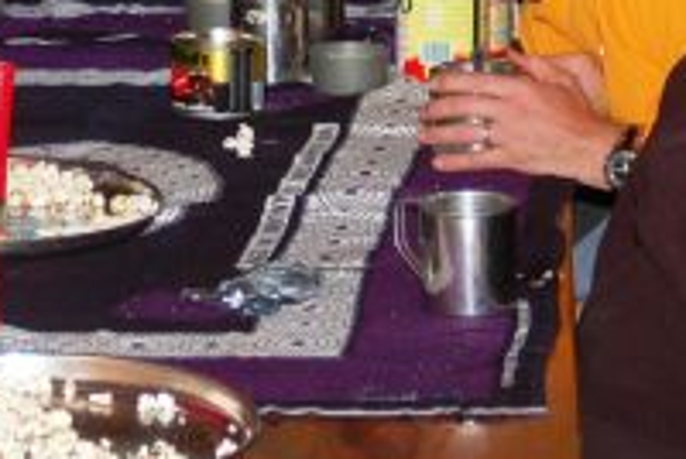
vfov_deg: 6.4
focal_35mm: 215
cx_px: 21
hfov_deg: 9.5
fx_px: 4103
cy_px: -60
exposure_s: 1/60
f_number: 4.2
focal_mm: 48
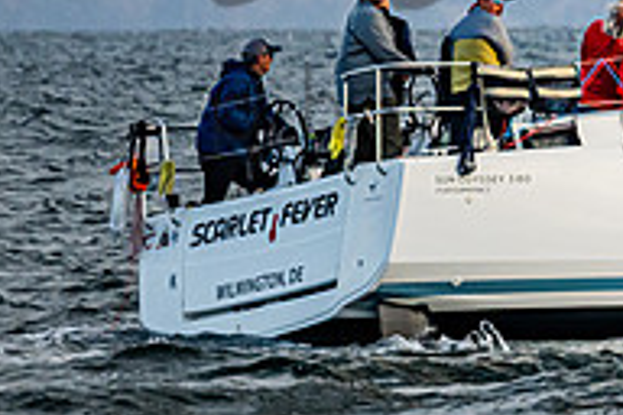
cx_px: 905
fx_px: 25005
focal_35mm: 1445
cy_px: -207
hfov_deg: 1.4
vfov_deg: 1.0
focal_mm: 360
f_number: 5.6
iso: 640
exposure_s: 1/2500
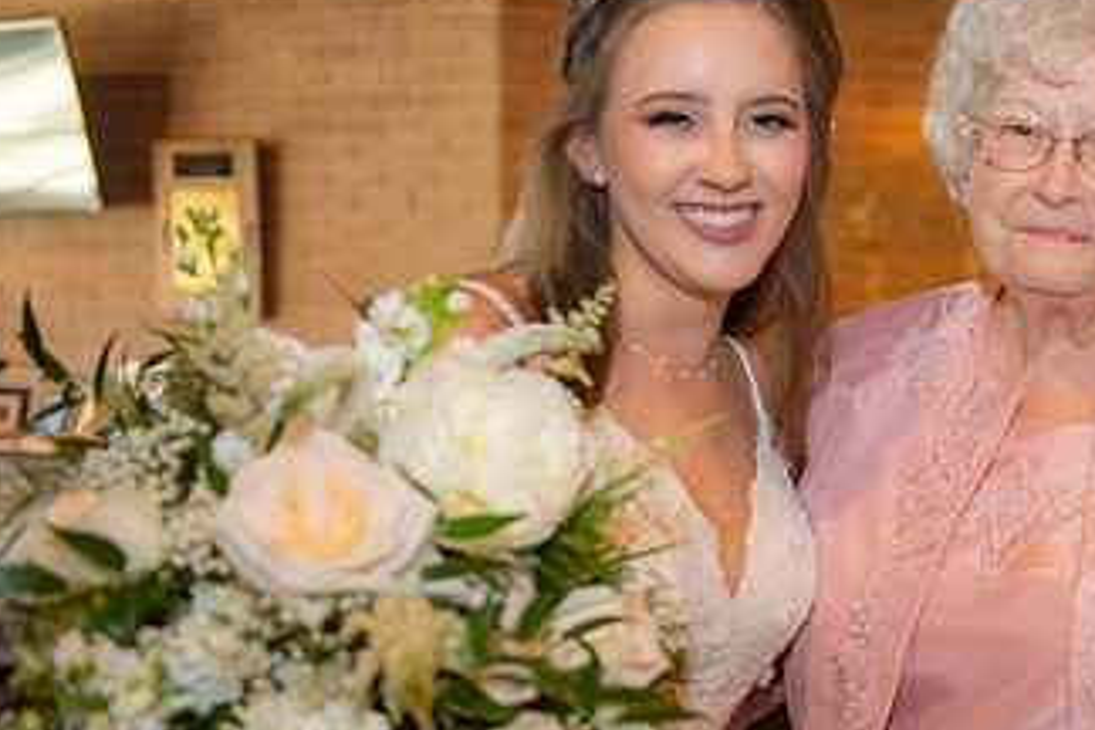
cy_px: 548
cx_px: 926
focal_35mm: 68
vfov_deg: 19.9
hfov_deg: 28.8
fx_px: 2068
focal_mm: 38
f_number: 2.8
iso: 1250
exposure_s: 1/100
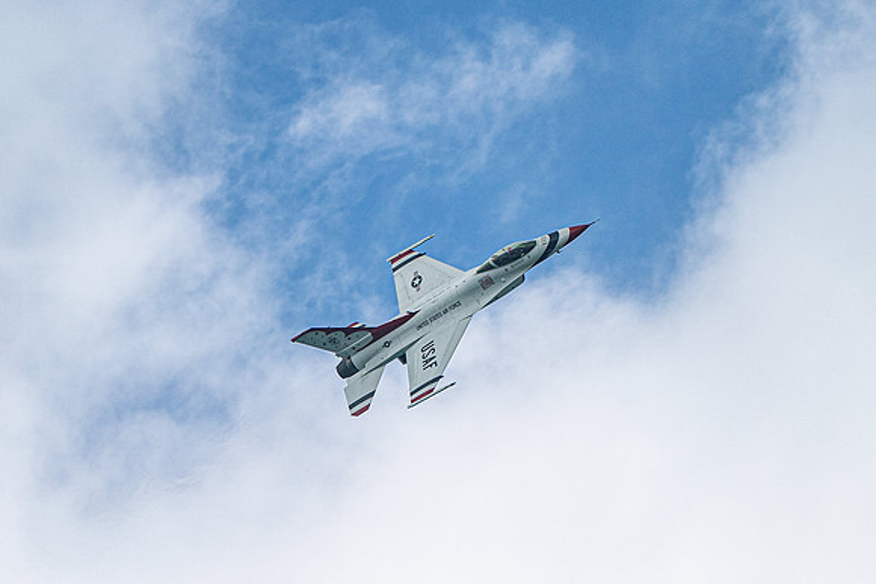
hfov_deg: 2.9
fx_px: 17039
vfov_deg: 2.0
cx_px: 343
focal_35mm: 700
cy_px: 511
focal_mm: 400
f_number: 9
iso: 640
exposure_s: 1/1250
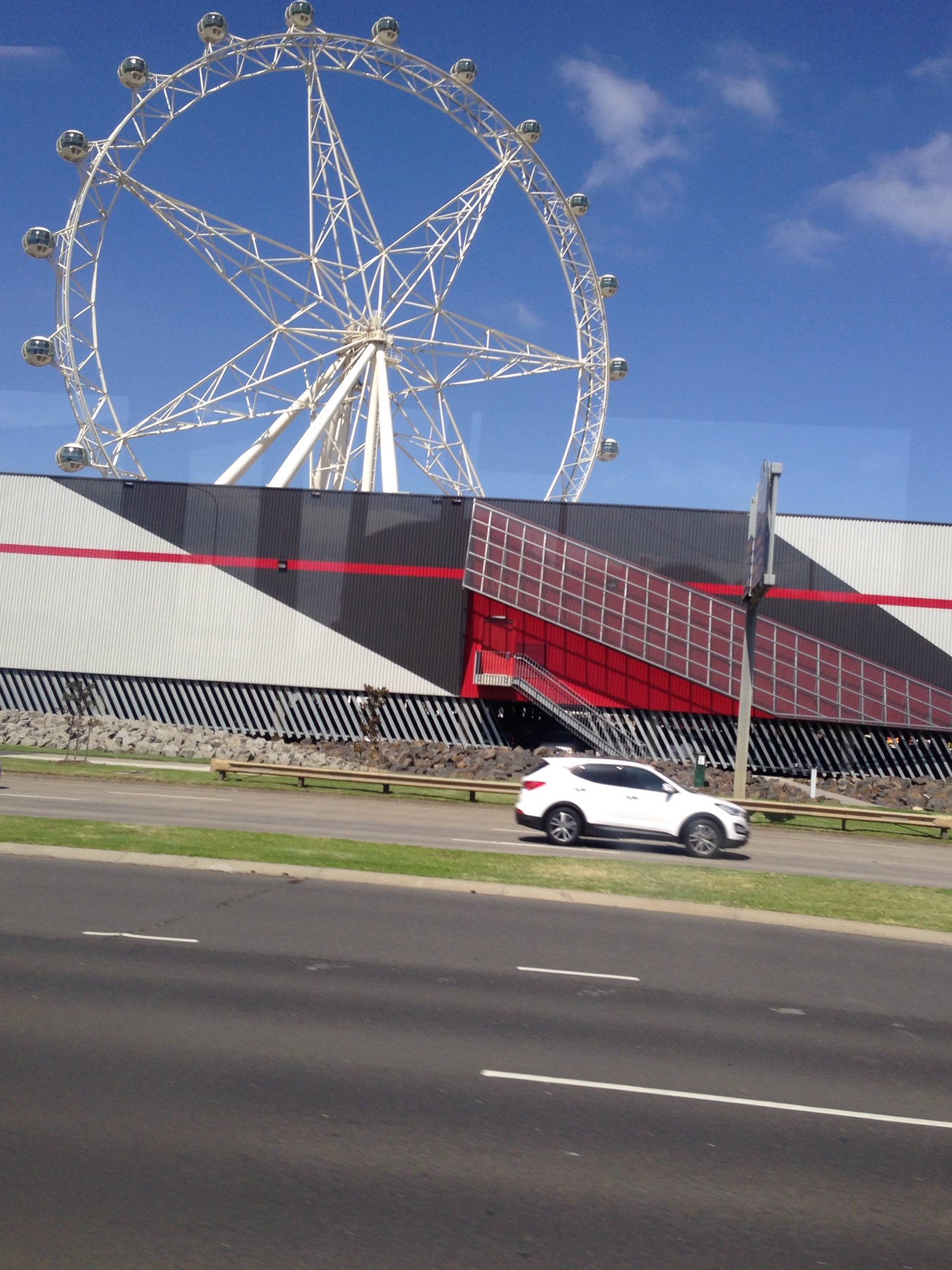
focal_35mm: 37
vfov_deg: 50.0
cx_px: 504
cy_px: 562
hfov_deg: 38.6
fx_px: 1357
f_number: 2.4
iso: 50
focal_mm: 4.12
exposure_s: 1/266
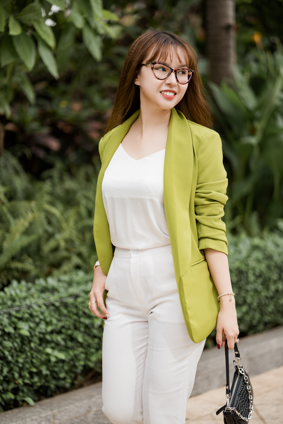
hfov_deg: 16.1
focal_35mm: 85
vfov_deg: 23.9
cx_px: 142
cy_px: 212
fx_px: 1002
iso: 100
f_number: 1.8
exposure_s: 1/1000
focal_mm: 85
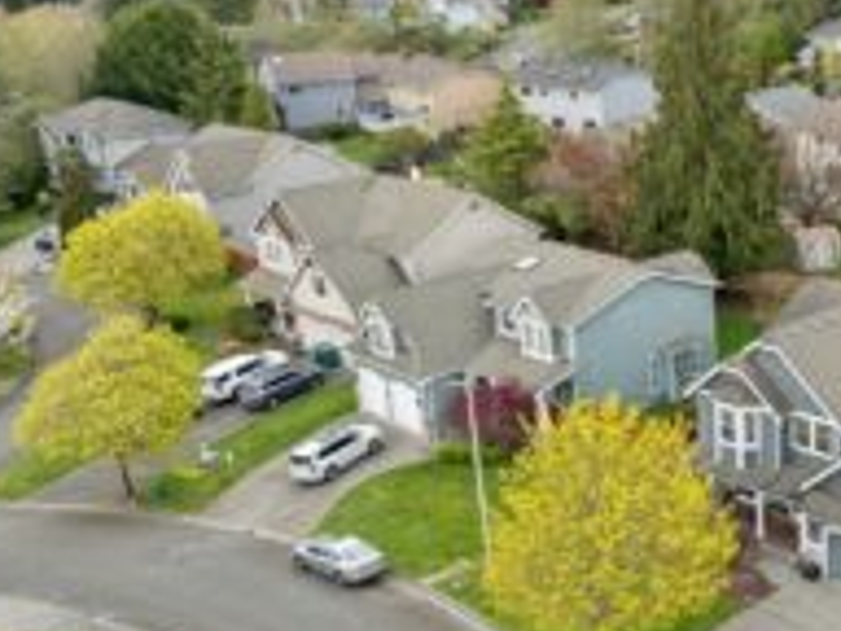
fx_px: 1215
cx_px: 815
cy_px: 397
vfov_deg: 29.0
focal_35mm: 50
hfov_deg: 35.1
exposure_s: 1/400
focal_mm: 12.3
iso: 130
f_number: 2.8
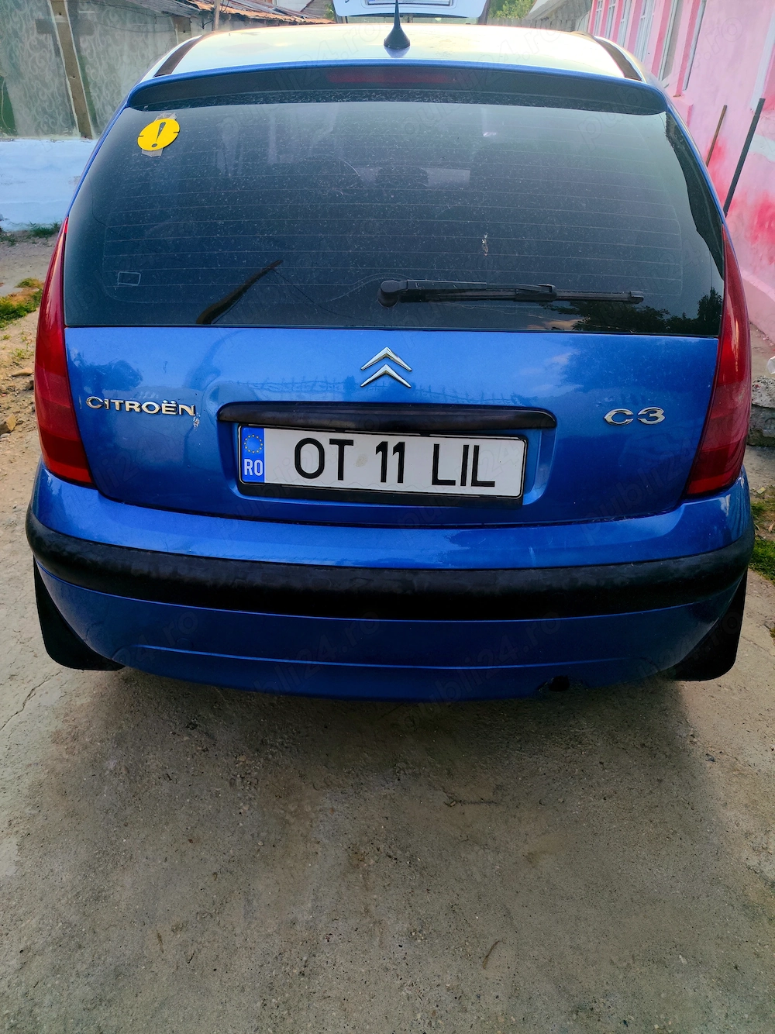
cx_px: 388
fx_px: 717
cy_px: 517
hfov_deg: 56.8
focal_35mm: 24
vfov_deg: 71.6
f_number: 1.7
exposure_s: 1/490
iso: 52
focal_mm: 5.24
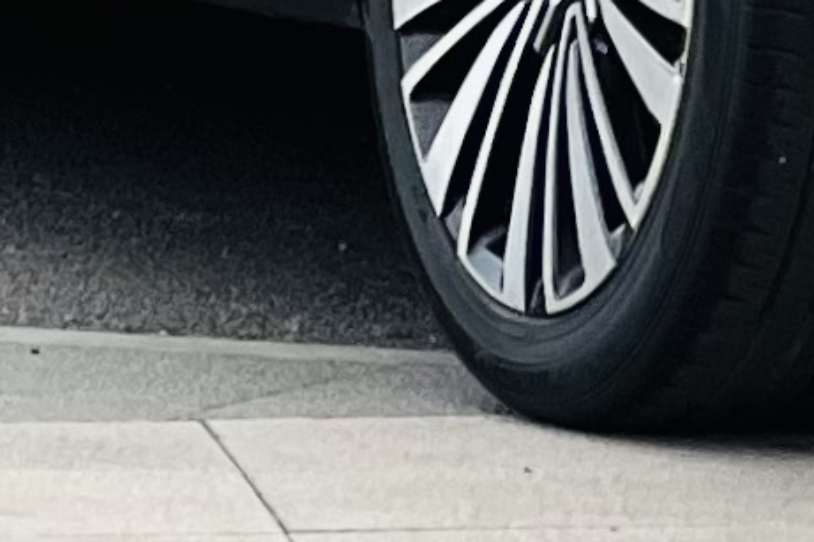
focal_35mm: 530
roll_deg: +0.6
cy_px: -1419
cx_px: 1217
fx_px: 11979
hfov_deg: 3.9
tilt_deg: +1.0
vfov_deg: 2.5
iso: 25
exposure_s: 1/155
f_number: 2.8
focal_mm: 9
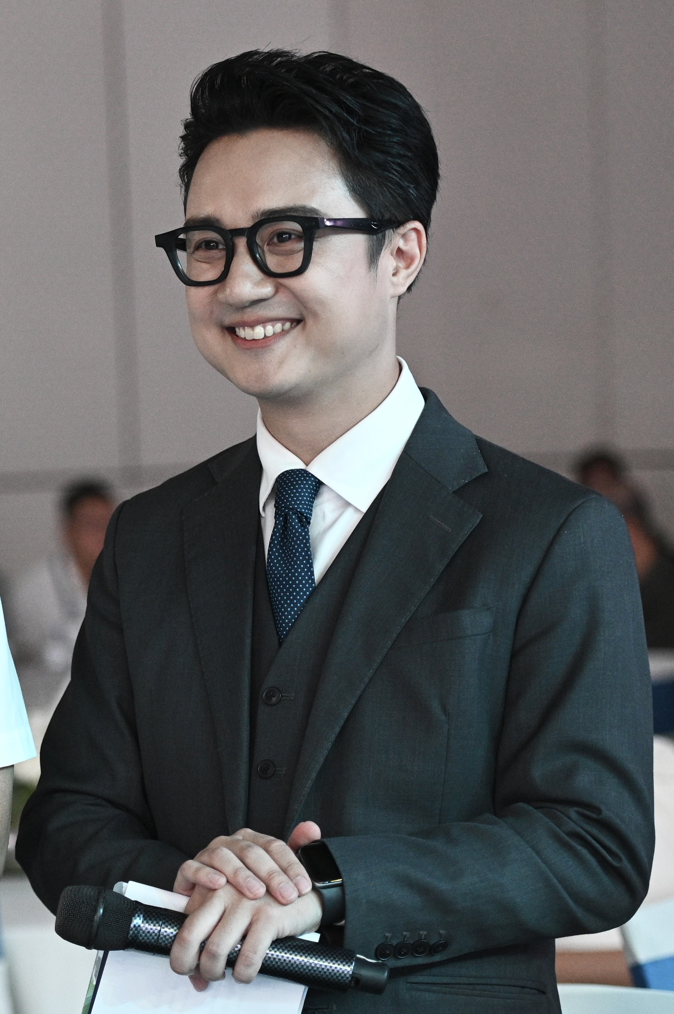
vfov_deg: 25.4
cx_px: 337
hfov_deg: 17.0
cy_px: 507
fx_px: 2251
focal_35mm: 80
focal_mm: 80
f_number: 2.8
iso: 2000
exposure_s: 1/200
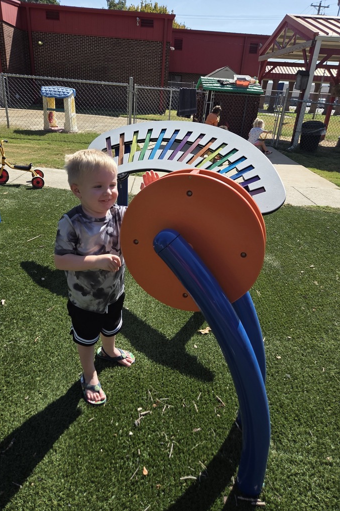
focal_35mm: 24
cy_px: 256
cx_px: 153
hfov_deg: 53.0
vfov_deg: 73.8
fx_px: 340
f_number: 1.8
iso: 80
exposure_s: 1/3798
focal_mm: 5.4
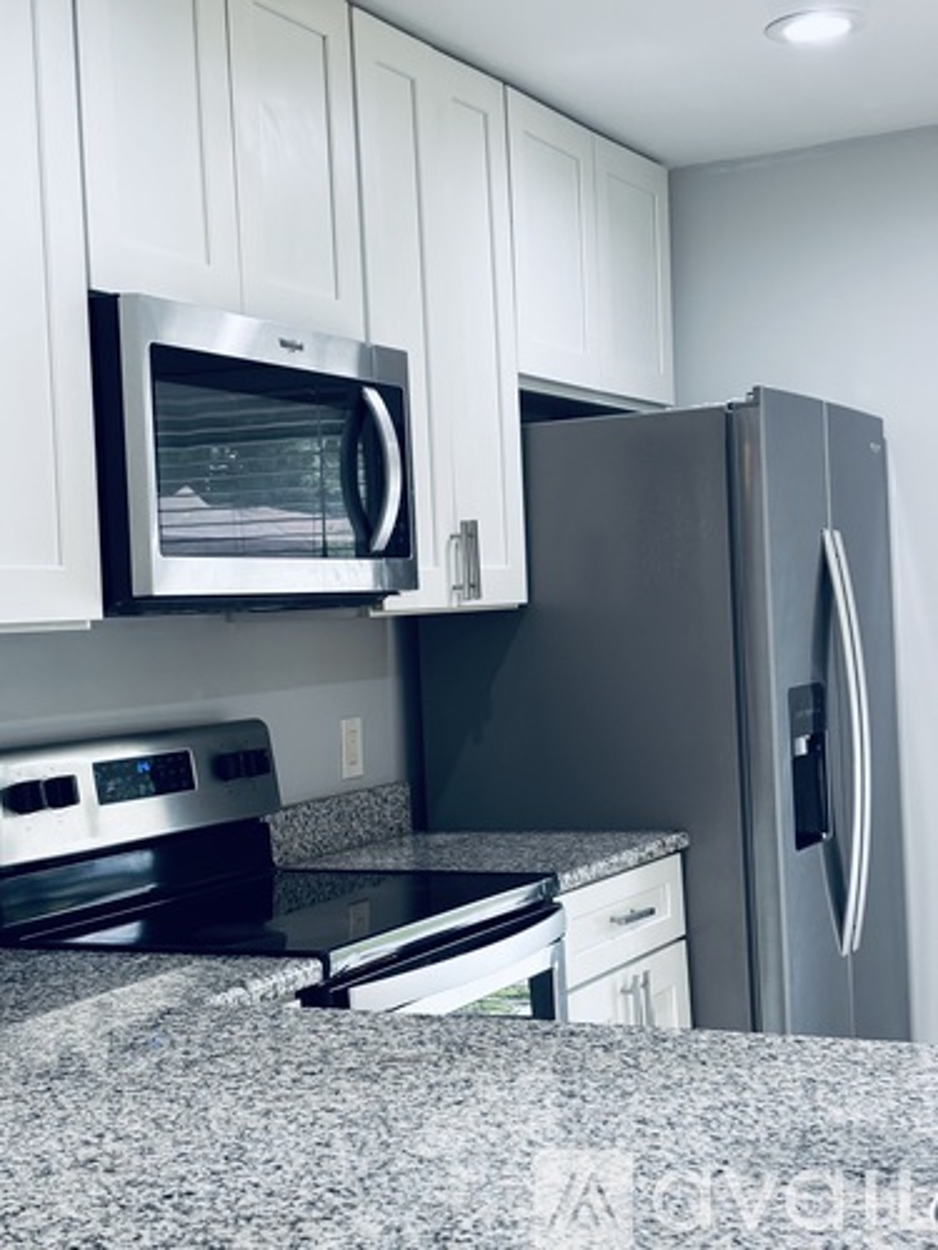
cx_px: 469
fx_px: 1879
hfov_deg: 28.0
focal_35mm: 52
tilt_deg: +0.4
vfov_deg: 36.8
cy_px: 625
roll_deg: +2.0
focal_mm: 5.96
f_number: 1.6
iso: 100
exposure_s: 1/60
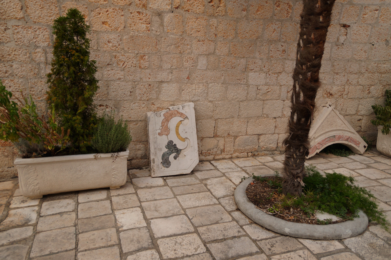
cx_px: 196
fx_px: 325
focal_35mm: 30
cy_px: 130
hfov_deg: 62.0
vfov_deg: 43.5
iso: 100
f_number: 4
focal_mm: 20
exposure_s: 1/250
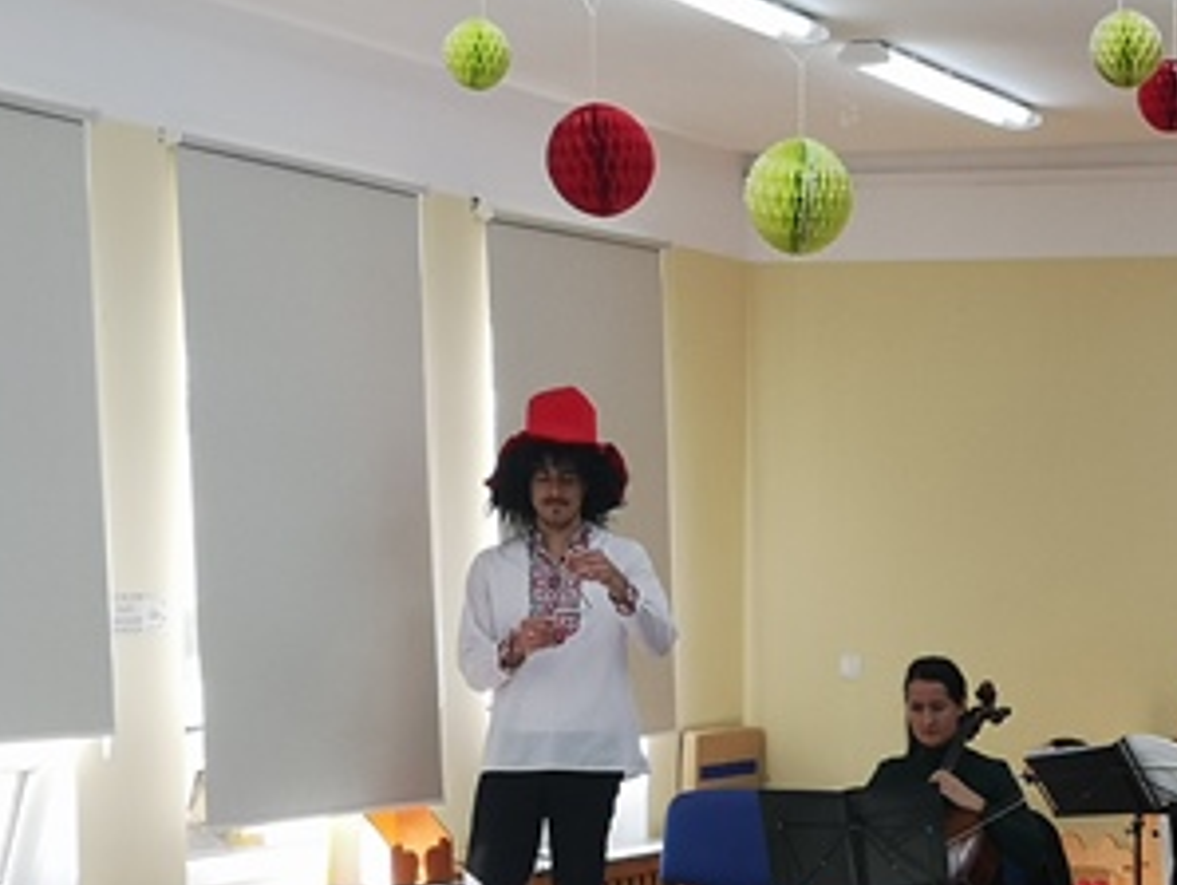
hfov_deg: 21.6
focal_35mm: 88
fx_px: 2995
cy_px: 932
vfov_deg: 16.4
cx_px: 1102
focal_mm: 3.95
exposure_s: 1/143
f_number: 1.8
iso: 50
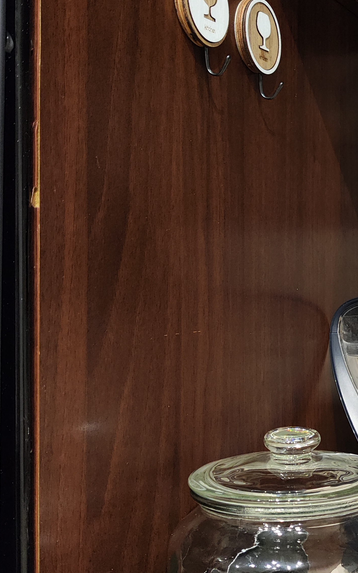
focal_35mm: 52
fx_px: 812
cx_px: 429
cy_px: 288
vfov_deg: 38.9
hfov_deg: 22.8
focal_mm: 4.68
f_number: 1.8
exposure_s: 1/25
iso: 537
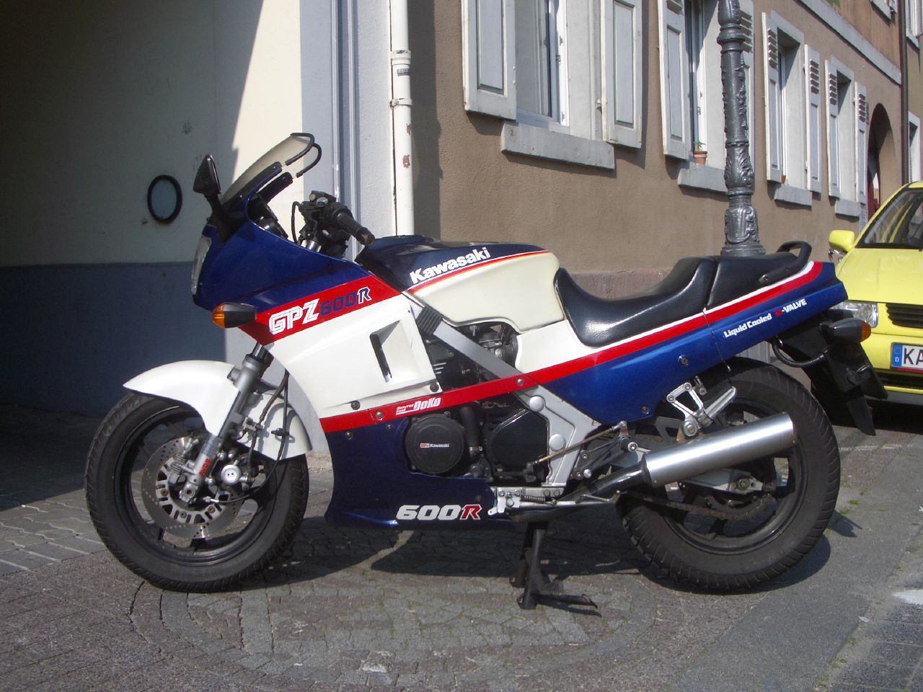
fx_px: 1093
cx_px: 462
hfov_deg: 45.8
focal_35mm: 41
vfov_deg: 35.1
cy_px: 346
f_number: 4.6
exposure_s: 1/500
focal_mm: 6.8
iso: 50
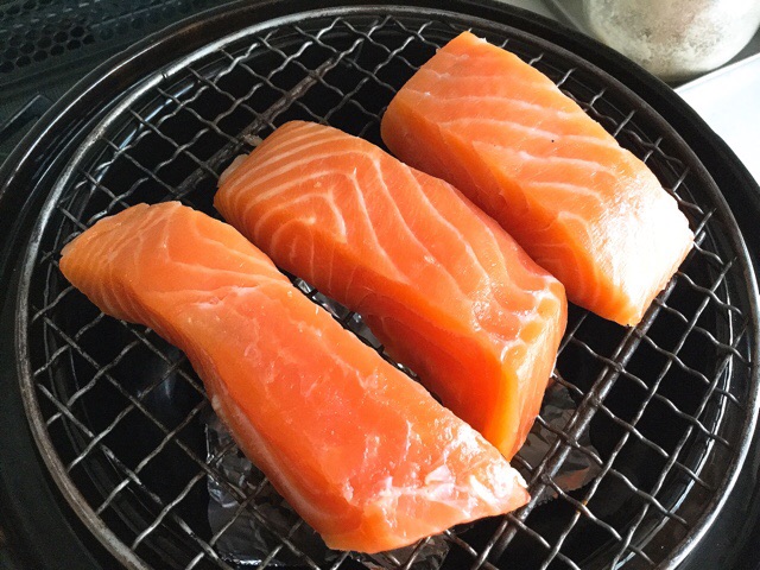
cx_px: 380
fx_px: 681
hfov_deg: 58.4
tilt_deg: -63.2
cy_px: 285
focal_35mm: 31
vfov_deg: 45.4
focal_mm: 3.3
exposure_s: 1/30
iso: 160
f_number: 2.4
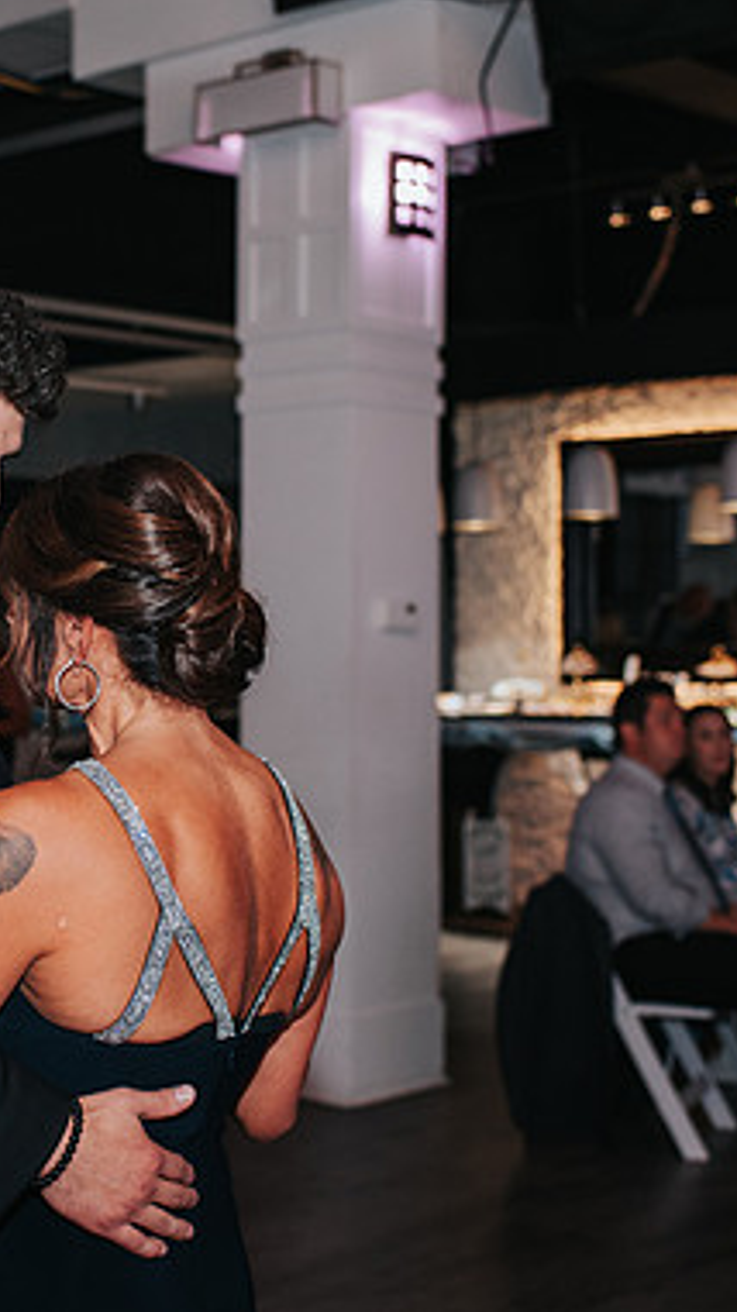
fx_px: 2156
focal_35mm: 62
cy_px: 609
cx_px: 59
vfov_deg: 33.8
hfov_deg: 19.0
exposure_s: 1/200
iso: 1000
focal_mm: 35
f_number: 2.8
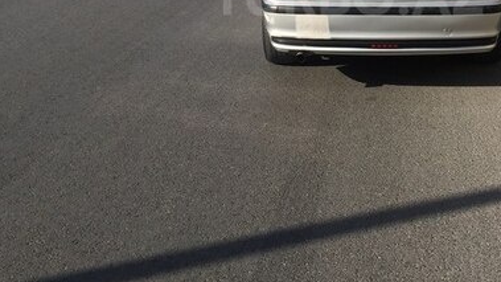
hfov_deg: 37.3
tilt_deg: -9.9
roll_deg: +1.3
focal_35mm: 55
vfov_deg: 21.0
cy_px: -5
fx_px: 730
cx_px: 348
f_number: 2.2
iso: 32
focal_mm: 4.15
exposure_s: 1/1582
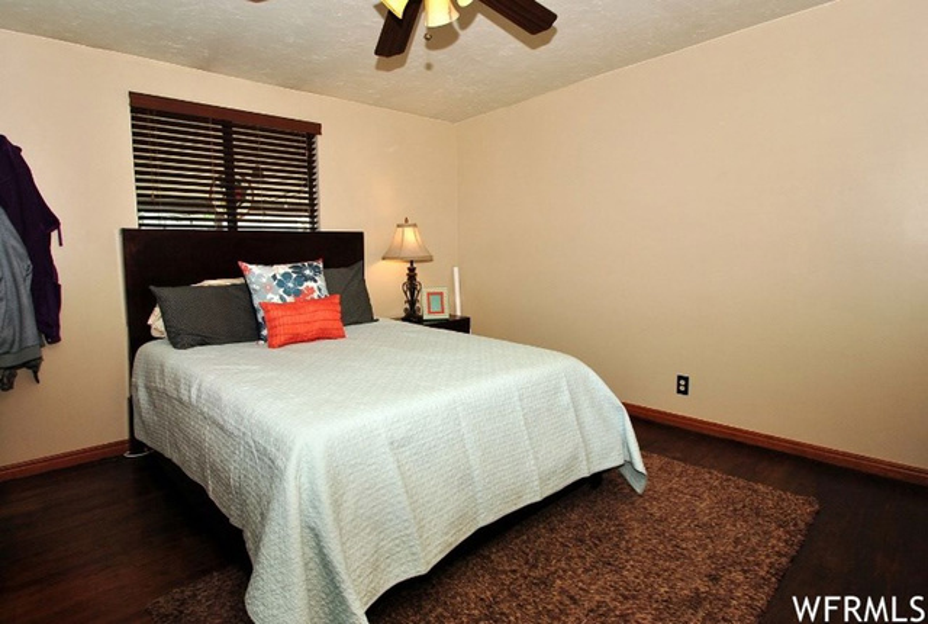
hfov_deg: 89.9
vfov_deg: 67.7
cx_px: 464
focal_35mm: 18
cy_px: 312
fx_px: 465
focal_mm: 12
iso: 200
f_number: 4.5
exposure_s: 1/125
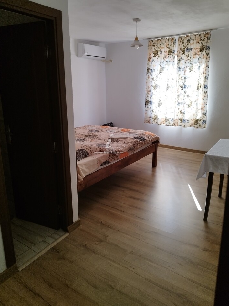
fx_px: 229
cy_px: 145
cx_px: 111
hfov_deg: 53.1
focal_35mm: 26
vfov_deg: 67.3
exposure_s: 1/50
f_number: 1.89
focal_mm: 5.89
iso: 70
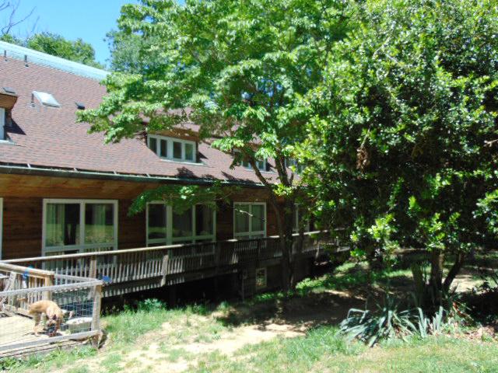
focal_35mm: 30
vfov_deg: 46.8
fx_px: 432
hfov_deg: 60.0
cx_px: 249
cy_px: 186
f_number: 3.1
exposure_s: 1/400
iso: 80
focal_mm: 5.4
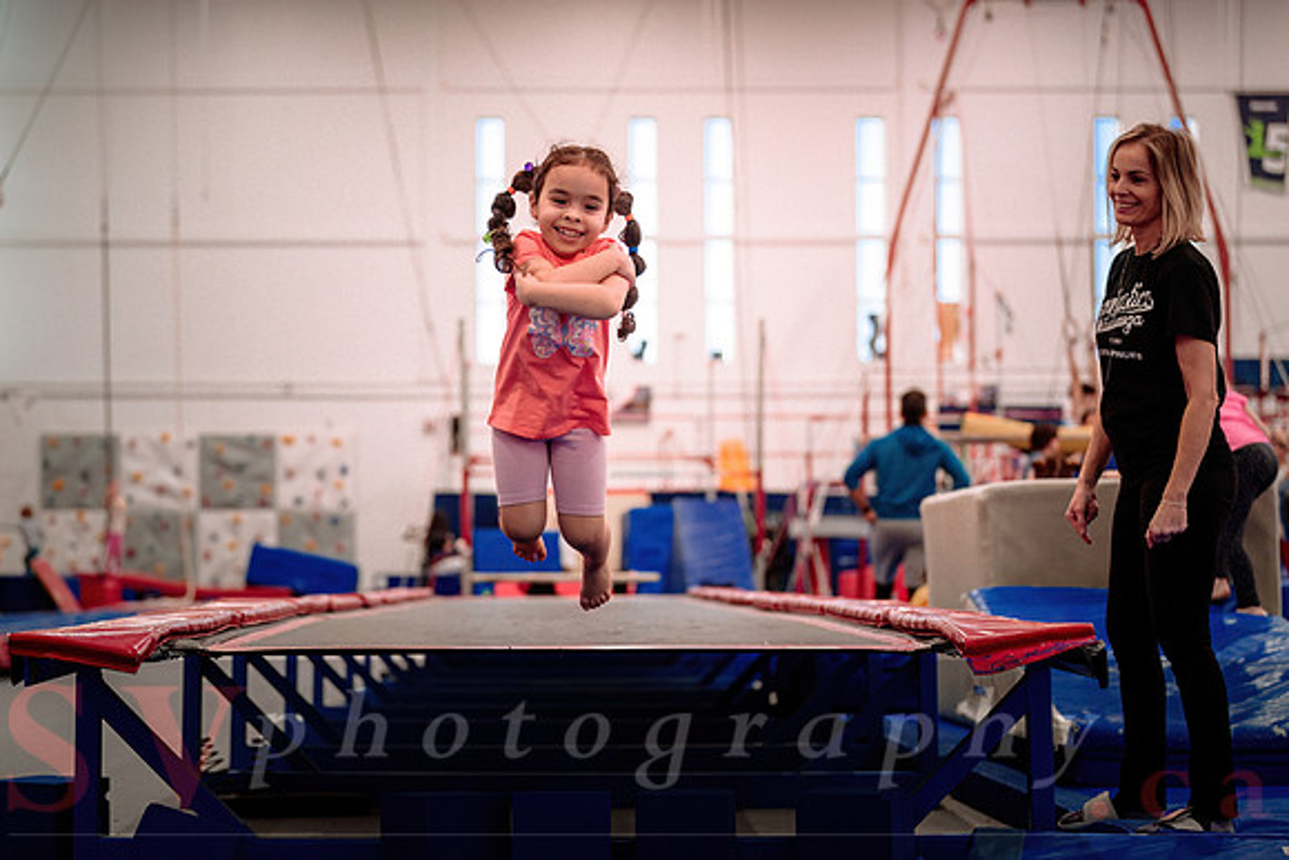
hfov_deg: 26.2
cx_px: 610
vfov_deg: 17.6
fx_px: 2774
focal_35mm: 77
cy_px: 476
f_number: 2.8
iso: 1600
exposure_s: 1/400
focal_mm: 70
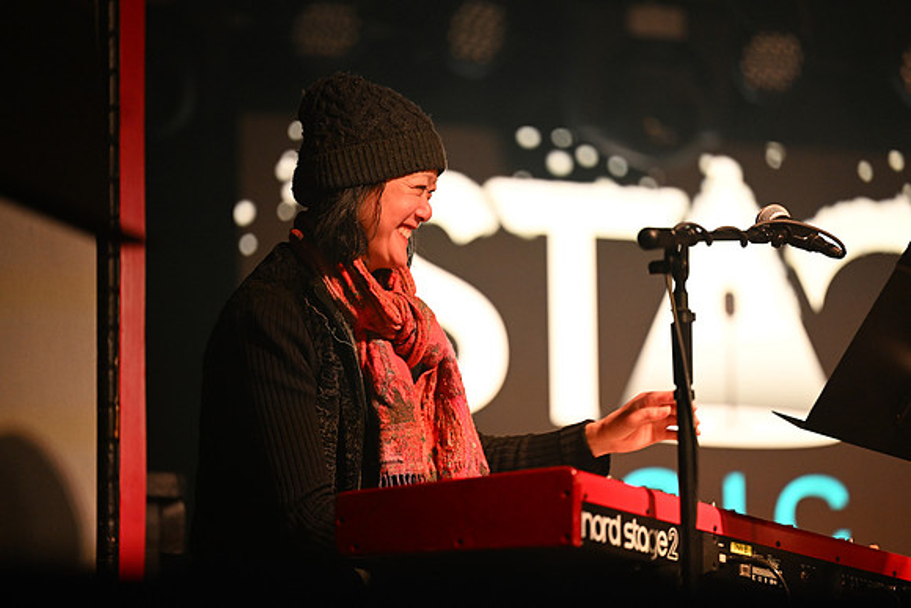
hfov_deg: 10.3
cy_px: 304
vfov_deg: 6.9
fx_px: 5062
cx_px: 456
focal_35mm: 200
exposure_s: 1/320
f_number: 2.8
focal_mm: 200
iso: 2500
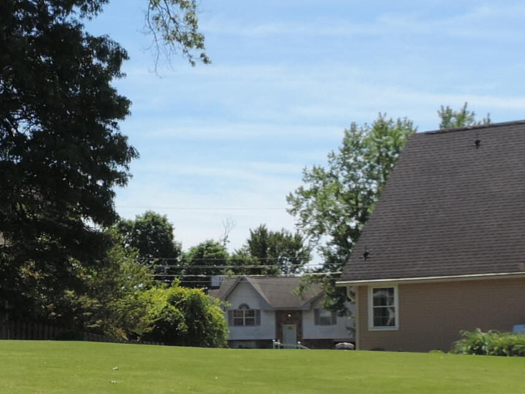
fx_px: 1289
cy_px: 269
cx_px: 104
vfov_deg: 17.3
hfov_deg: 22.7
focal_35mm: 85
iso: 80
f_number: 3
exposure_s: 1/1000
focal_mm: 4.3
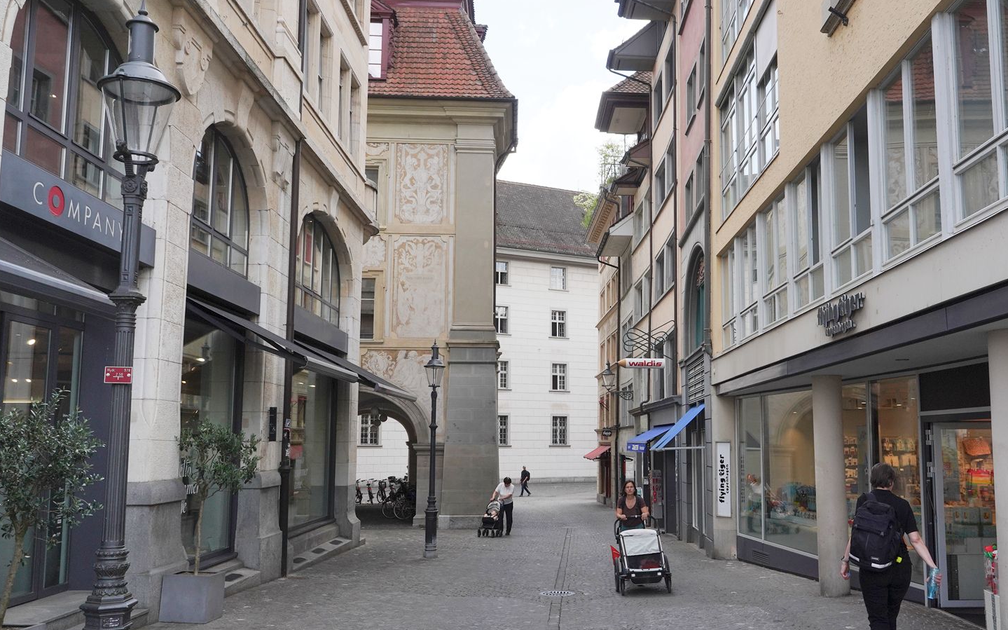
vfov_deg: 37.3
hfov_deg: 56.5
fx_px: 934
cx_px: 579
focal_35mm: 34
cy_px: 329
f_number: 13
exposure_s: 1/320
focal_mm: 24
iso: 500
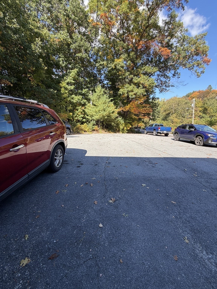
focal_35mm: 14
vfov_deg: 102.1
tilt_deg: -10.7
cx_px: 108
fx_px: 117
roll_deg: +1.0
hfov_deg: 85.7
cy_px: 144
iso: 50
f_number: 2.2
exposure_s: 1/502
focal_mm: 2.22
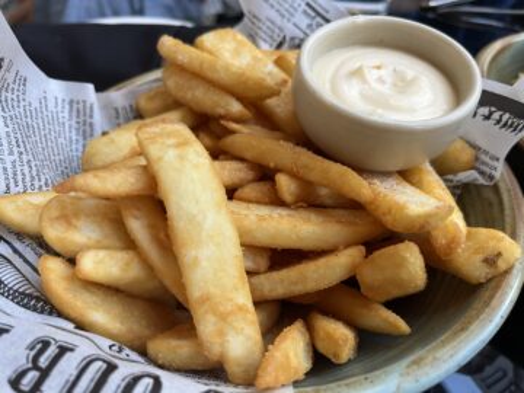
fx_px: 394
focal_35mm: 26
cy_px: 196
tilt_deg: -43.8
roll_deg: +0.0
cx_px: 262
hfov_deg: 67.3
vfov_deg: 53.1
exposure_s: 1/50
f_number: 1.6
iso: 125
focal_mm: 5.1
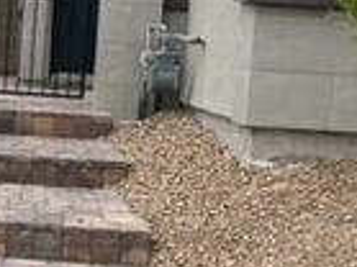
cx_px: -54
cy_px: 159
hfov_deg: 15.9
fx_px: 1237
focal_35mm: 120
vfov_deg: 12.3
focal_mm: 5.1
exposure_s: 1/2825
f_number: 1.6
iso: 50
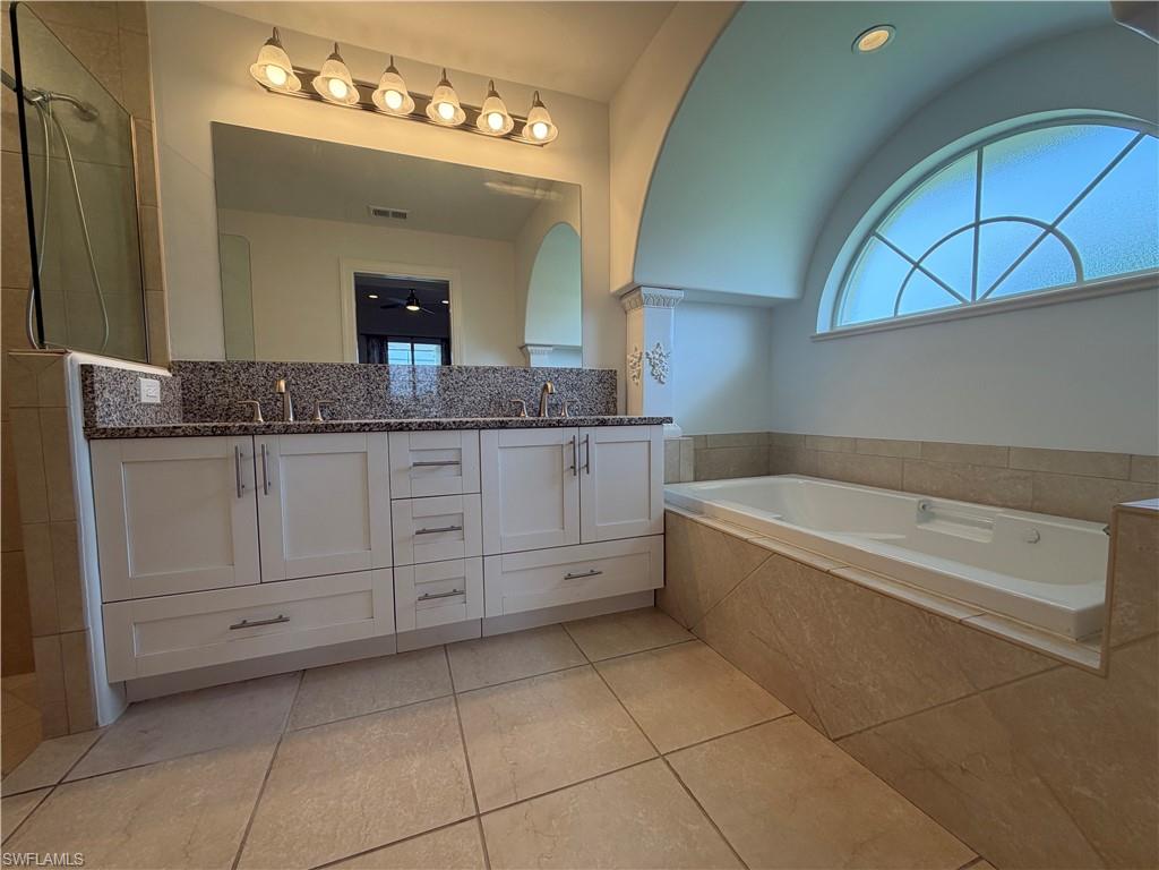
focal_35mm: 14
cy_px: 435
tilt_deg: -4.8
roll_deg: +0.8
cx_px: 580
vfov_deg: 85.7
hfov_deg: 102.1
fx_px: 469
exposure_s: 1/121
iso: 50
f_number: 2.2
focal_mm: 2.22
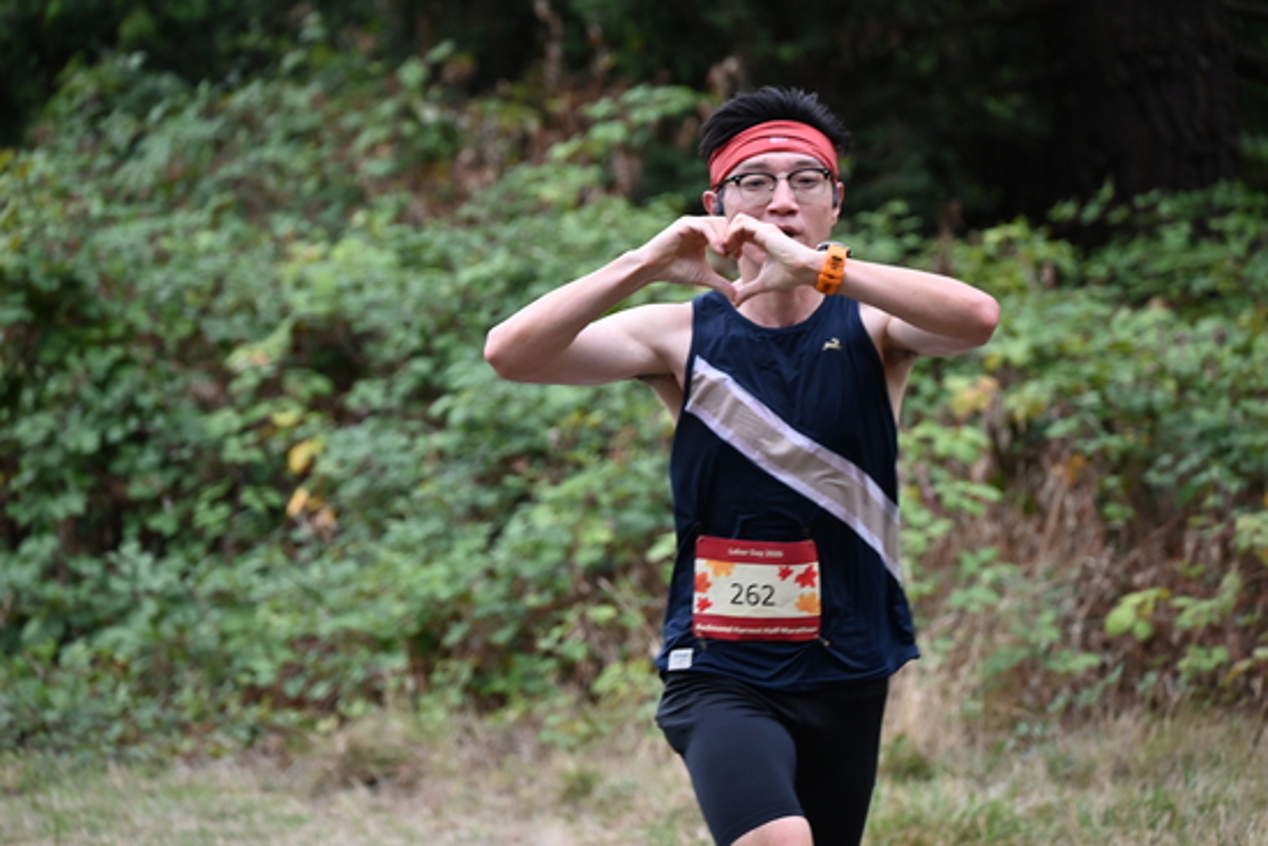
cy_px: 423
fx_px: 7046
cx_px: 634
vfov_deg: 6.9
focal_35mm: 200
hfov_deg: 10.3
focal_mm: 200
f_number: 6.3
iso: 1400
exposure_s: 1/250
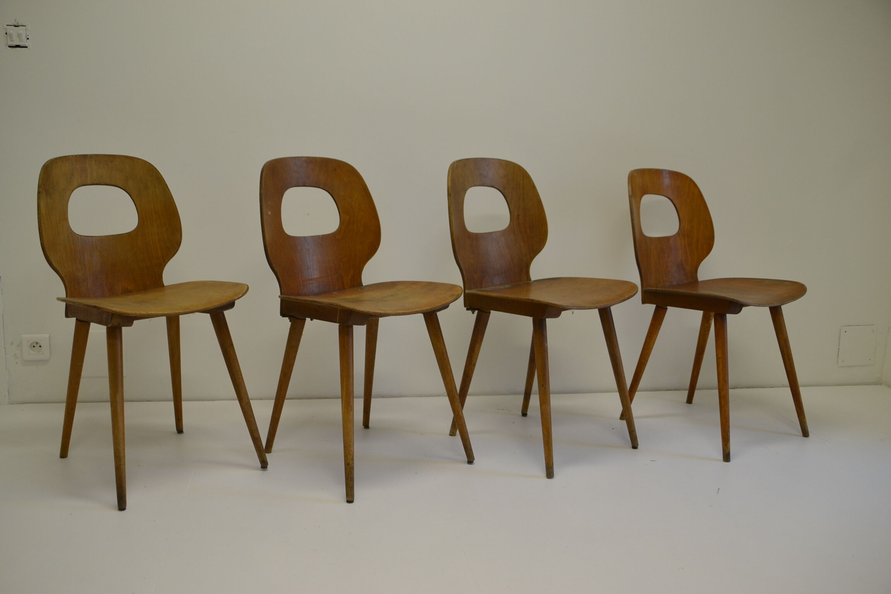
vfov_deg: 40.0
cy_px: 297
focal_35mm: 33
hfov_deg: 57.2
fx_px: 817
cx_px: 446
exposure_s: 1/80
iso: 400
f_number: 4.5
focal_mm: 22
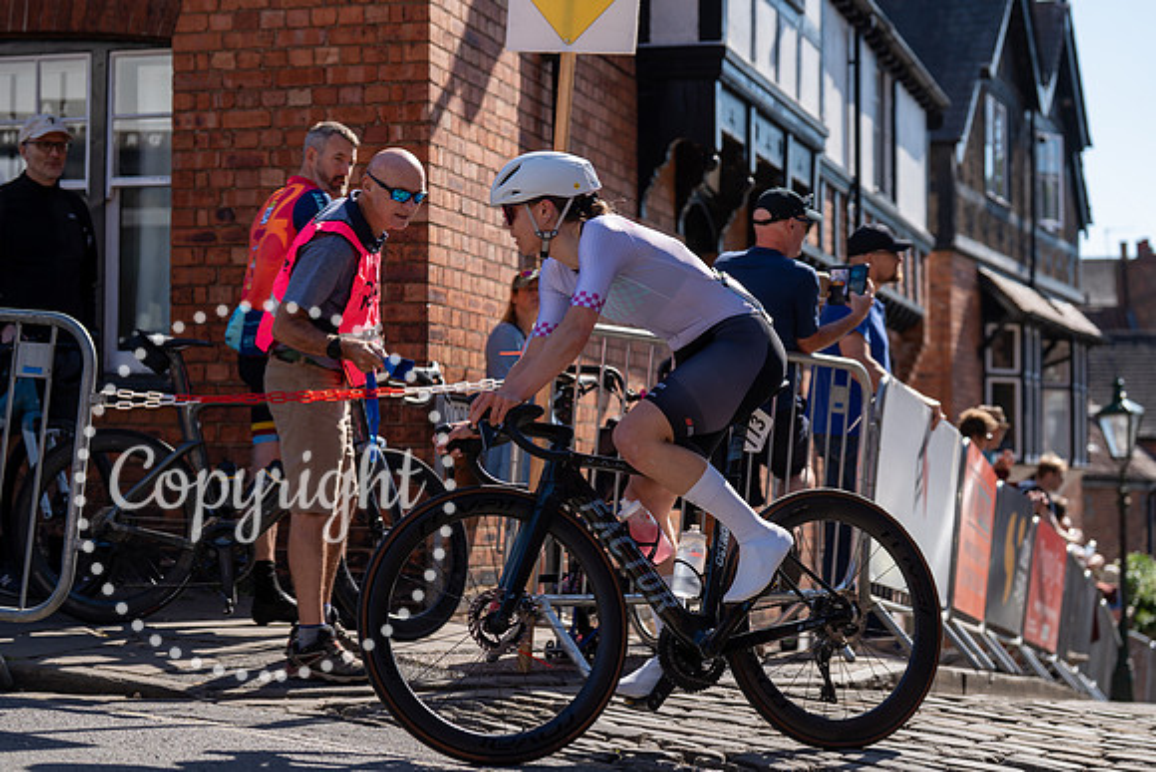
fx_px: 2248
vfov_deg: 19.5
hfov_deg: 28.8
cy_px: 386
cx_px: 578
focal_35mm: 70
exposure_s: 1/1000
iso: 100
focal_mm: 70
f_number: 3.5
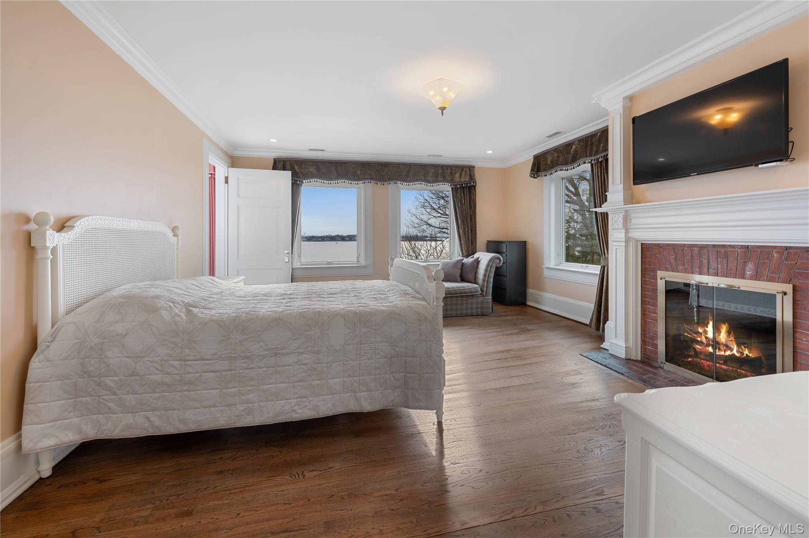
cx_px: 404
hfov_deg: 104.3
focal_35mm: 14
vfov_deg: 81.1
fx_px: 314
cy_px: 269
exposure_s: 1/3
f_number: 11
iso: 200
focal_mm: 14
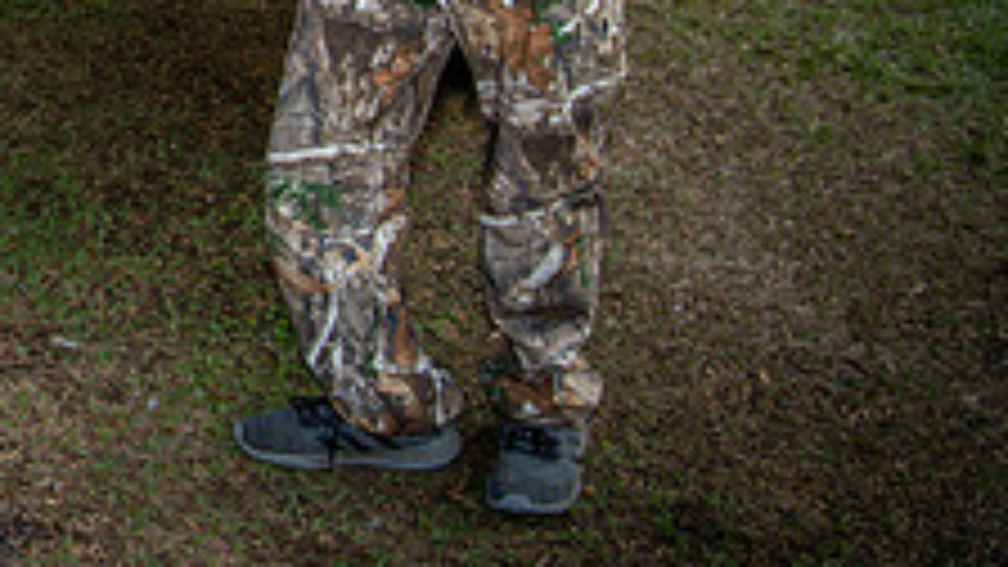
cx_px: -162
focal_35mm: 65
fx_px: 1737
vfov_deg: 17.3
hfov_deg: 28.6
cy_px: -198
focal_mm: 24
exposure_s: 1/160
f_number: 6.3
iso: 250
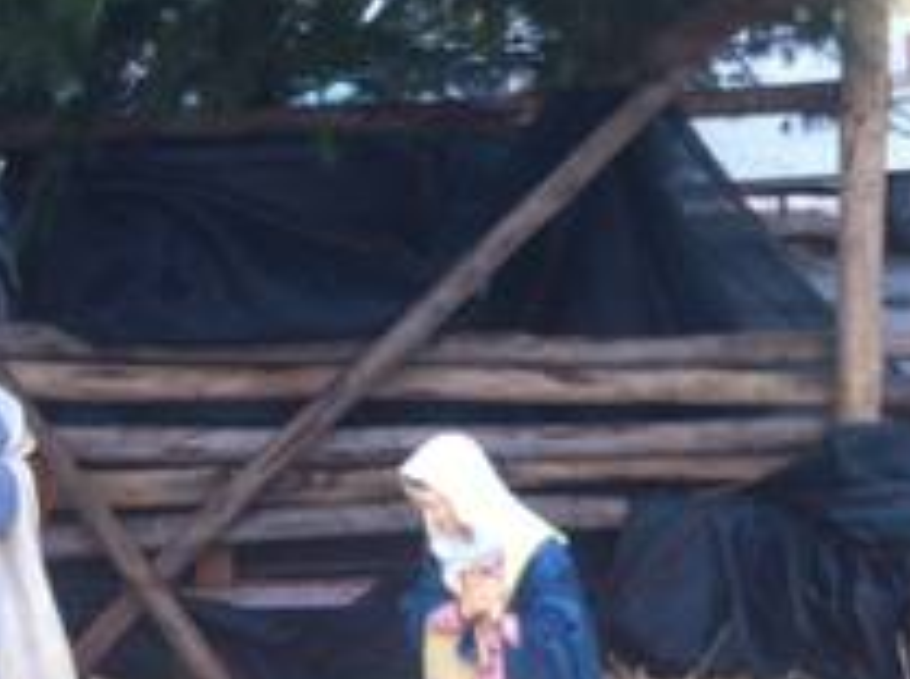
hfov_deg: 25.2
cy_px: 422
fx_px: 2021
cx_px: 292
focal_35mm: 77
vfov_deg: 19.1
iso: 80
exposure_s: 1/24
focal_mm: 3.85
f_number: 2.8
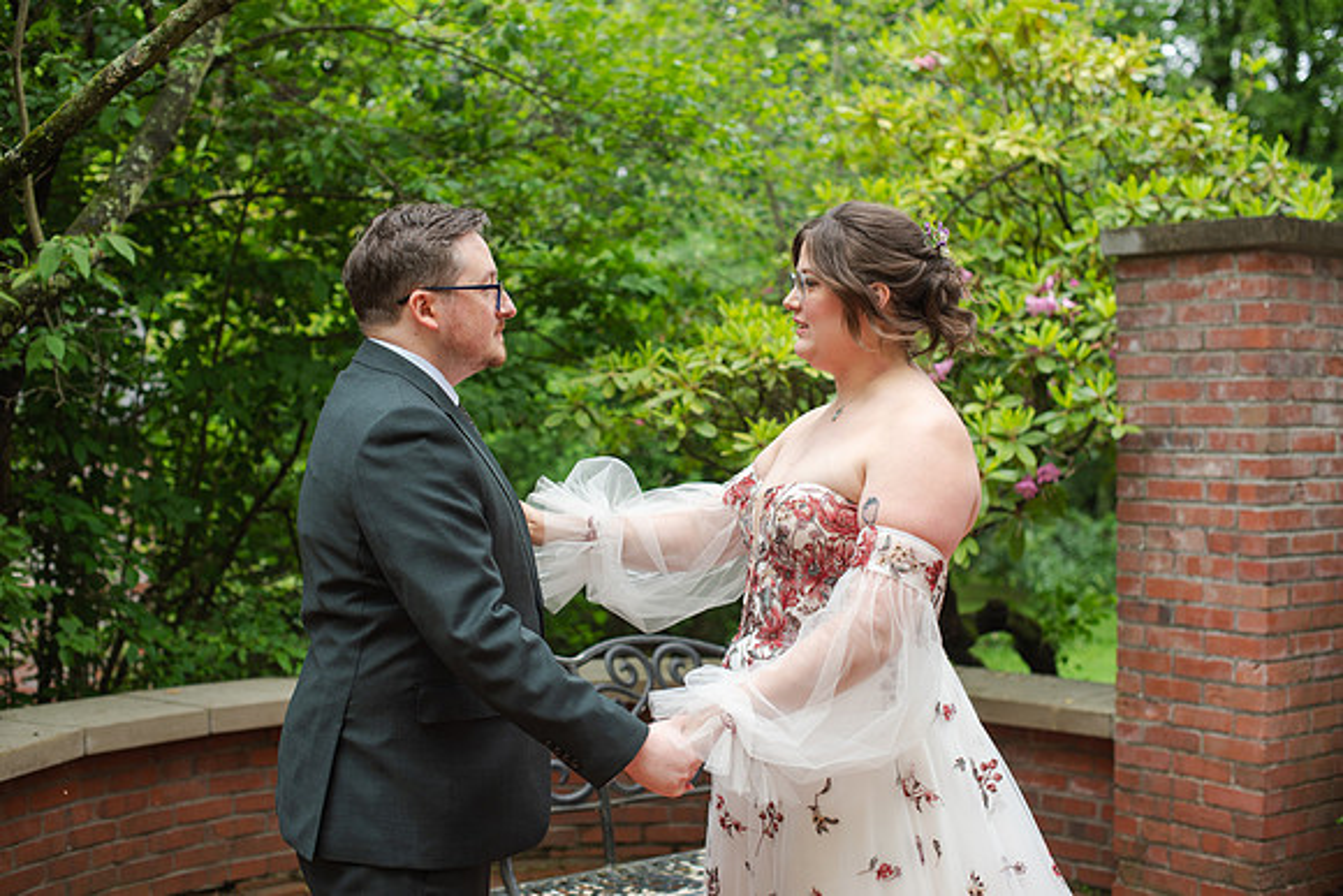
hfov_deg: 39.6
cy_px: 448
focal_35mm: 50
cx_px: 672
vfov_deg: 27.0
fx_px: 1866
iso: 180
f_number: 3.5
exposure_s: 1/320
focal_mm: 50
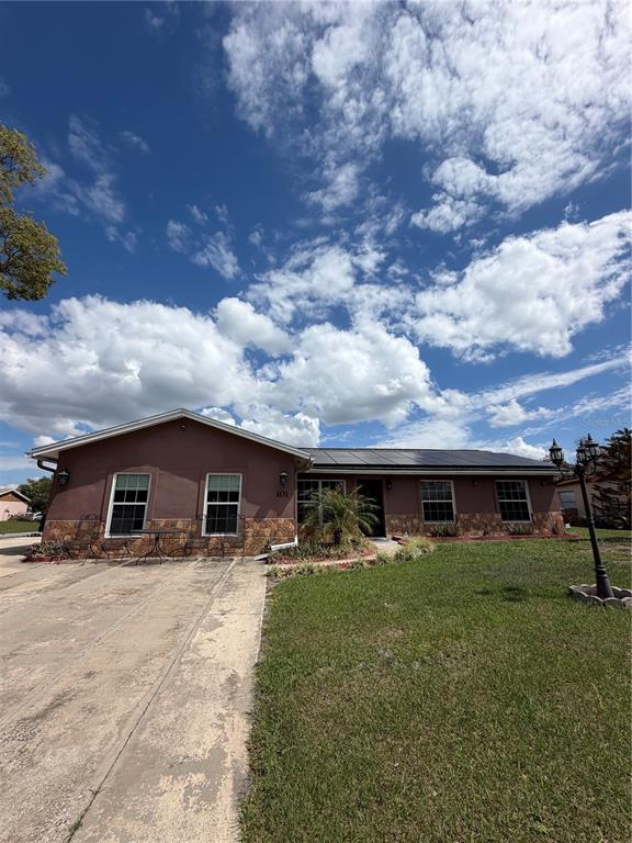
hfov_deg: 85.7
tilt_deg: +16.2
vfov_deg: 102.1
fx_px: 341
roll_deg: +0.1
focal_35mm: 14
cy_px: 422
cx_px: 316
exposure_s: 1/1745
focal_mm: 2.22
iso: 20
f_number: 2.2
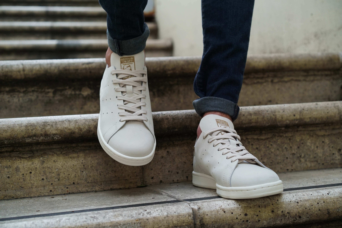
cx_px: 171
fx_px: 523
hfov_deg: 36.2
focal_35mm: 55
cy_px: 114
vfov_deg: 24.6
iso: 800
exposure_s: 1/500
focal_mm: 55
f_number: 5
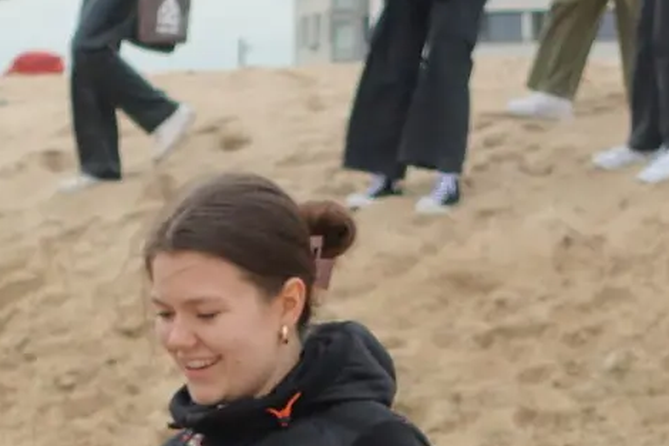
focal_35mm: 298
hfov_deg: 6.9
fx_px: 5536
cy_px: 522
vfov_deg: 4.6
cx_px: 100
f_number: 2.8
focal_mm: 25.7
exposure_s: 1/250
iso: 125
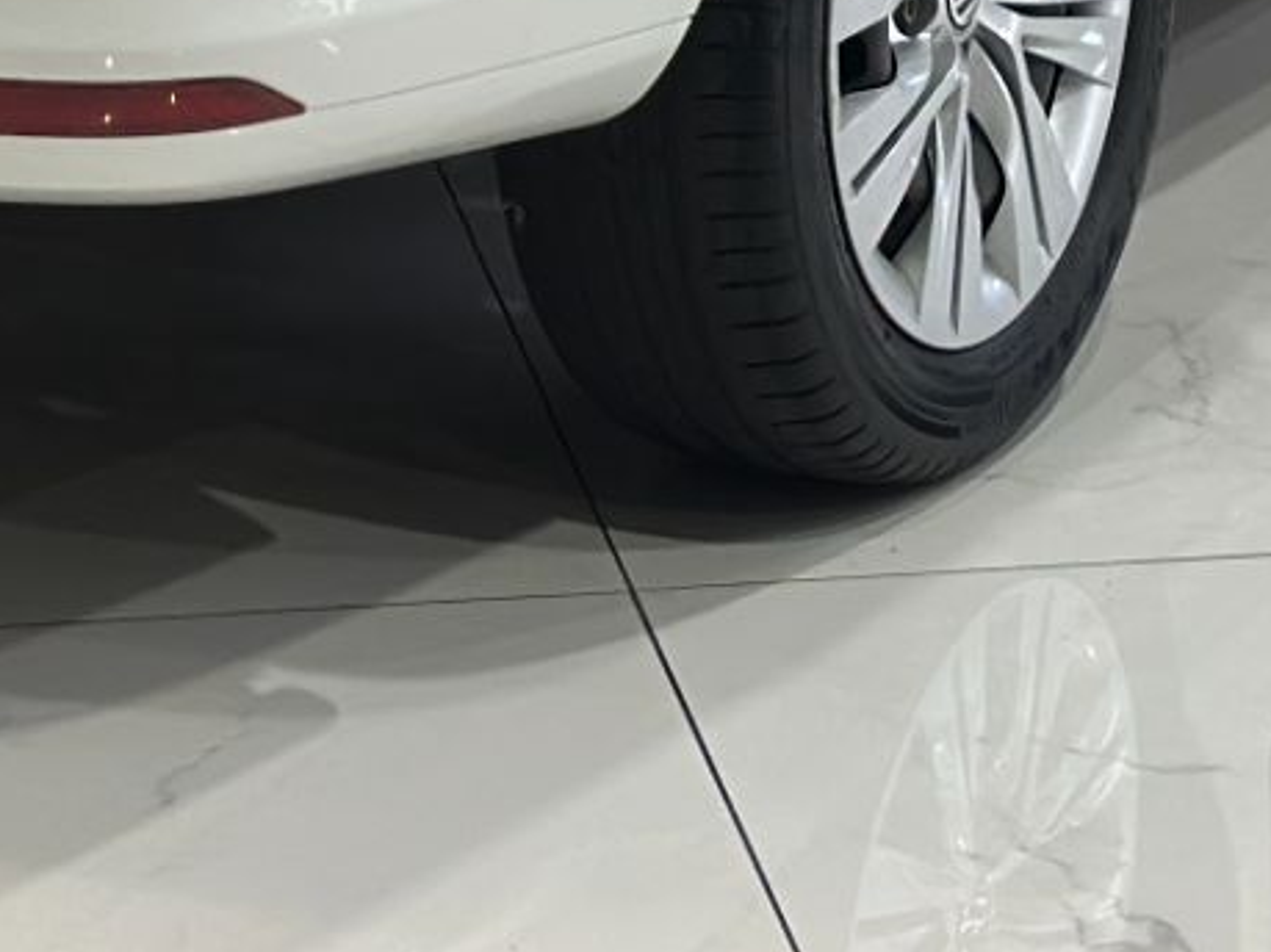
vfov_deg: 7.1
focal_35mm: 201
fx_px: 7378
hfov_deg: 9.8
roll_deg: +0.4
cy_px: -1016
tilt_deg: -9.2
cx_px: 282
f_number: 1.78
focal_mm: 6.86
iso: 80
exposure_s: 1/120
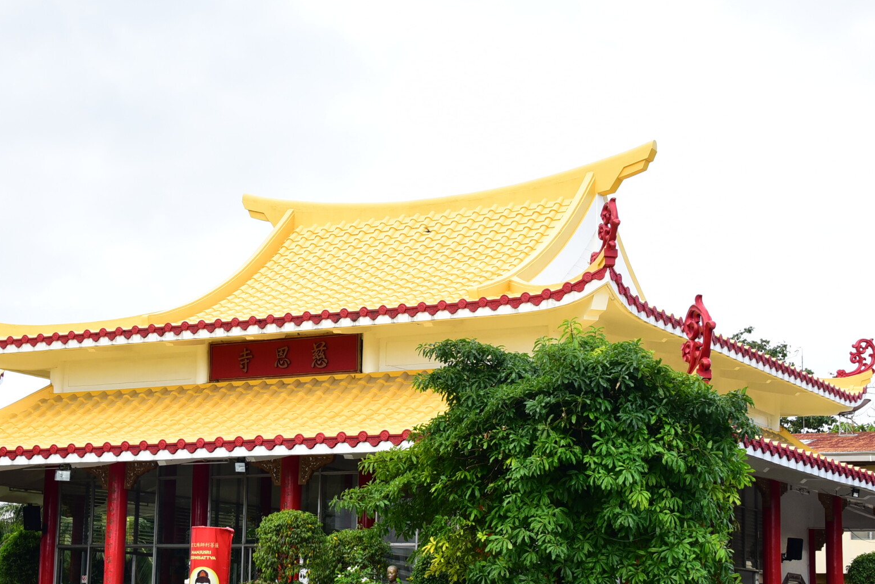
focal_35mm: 73
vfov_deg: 18.6
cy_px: 363
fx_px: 1774
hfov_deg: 27.7
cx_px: 396
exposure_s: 1/250
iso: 800
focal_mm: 44
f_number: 8
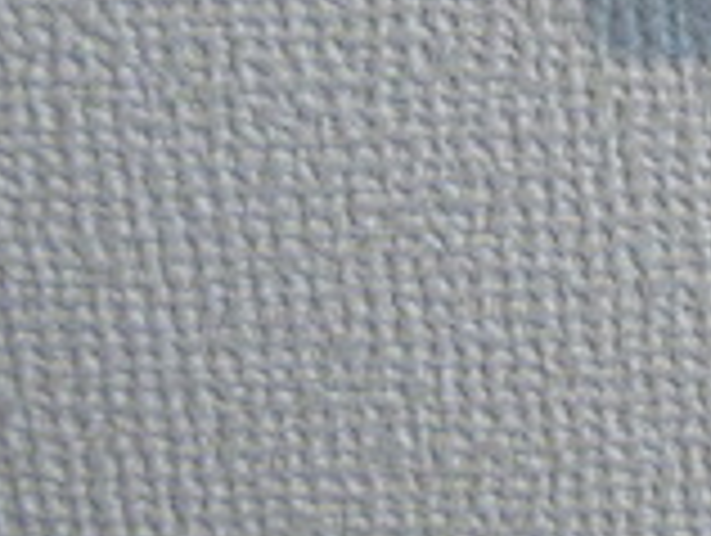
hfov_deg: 19.9
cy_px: -504
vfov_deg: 15.1
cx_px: 1143
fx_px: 1666
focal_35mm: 81
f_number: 2.8
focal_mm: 3.58
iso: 320
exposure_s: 1/60
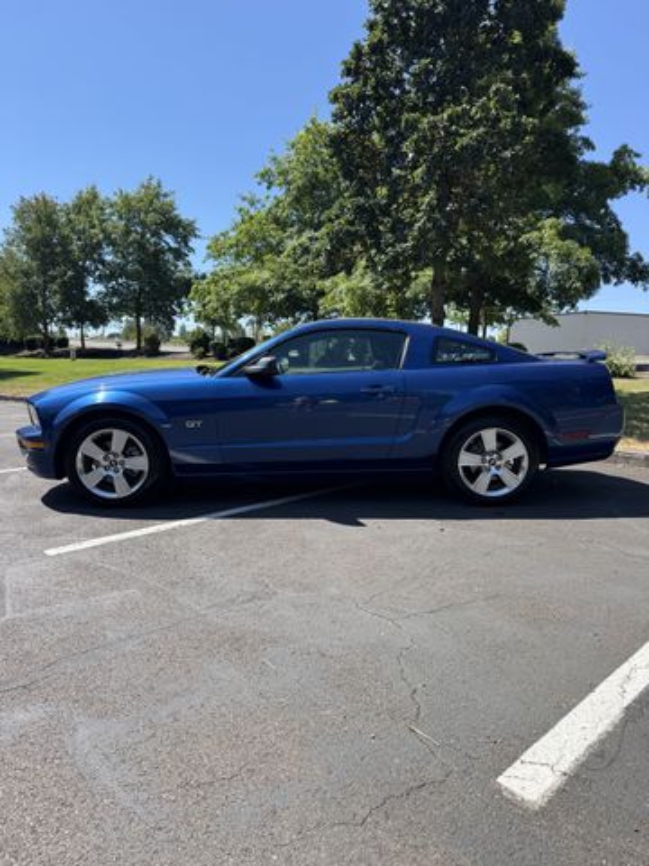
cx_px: 324
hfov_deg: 56.8
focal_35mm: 24
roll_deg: -0.4
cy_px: 433
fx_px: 600
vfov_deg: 71.6
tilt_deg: -8.1
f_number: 1.78
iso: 80
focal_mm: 6.76
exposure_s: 1/2415
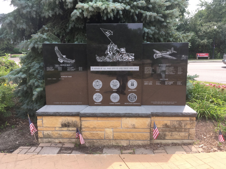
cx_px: 113
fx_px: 189
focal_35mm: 29
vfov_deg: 48.2
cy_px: 84
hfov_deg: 61.7
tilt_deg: -10.6
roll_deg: -0.9
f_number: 2.2
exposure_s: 1/416
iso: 25
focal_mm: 4.15
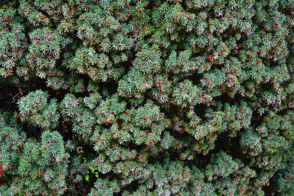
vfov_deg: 25.7
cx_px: 147
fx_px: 428
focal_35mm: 52
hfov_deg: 37.9
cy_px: 98
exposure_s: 1/15
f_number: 5
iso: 200
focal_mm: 35
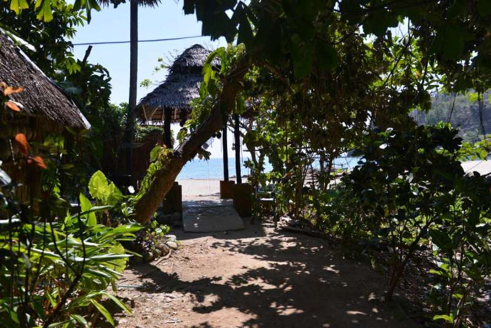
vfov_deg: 41.1
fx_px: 437
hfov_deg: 58.7
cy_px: 164
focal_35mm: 32
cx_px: 246
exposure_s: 1/320
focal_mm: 32
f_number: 4.5
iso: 140
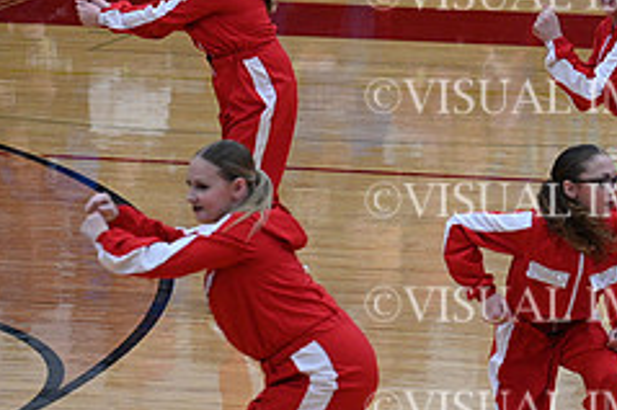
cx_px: 738
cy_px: 148
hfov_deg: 5.8
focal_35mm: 352
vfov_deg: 3.9
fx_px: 6029
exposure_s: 1/400
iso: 4000
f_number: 4
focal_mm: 145
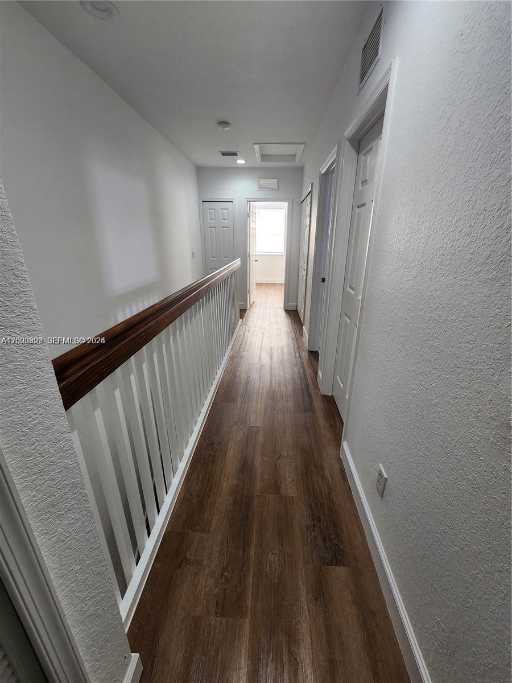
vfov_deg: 106.2
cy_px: 342
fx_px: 256
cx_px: 256
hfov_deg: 89.9
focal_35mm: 13
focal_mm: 2.2
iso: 200
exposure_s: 1/60
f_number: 2.2
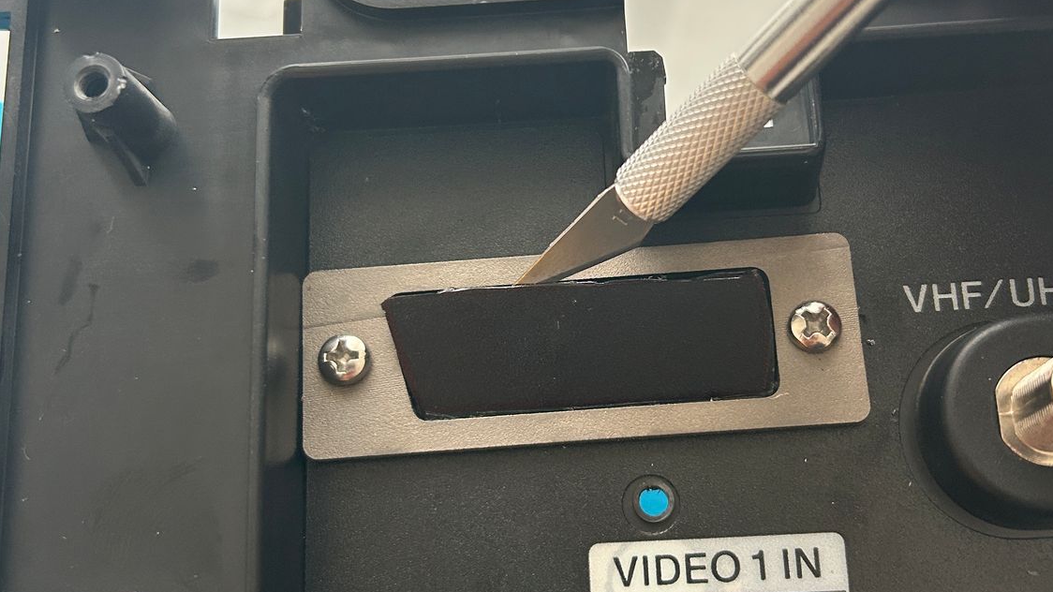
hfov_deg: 47.3
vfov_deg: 27.7
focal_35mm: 43
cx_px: 554
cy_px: 281
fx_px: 1201
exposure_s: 1/120
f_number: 1.5
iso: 125
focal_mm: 5.7
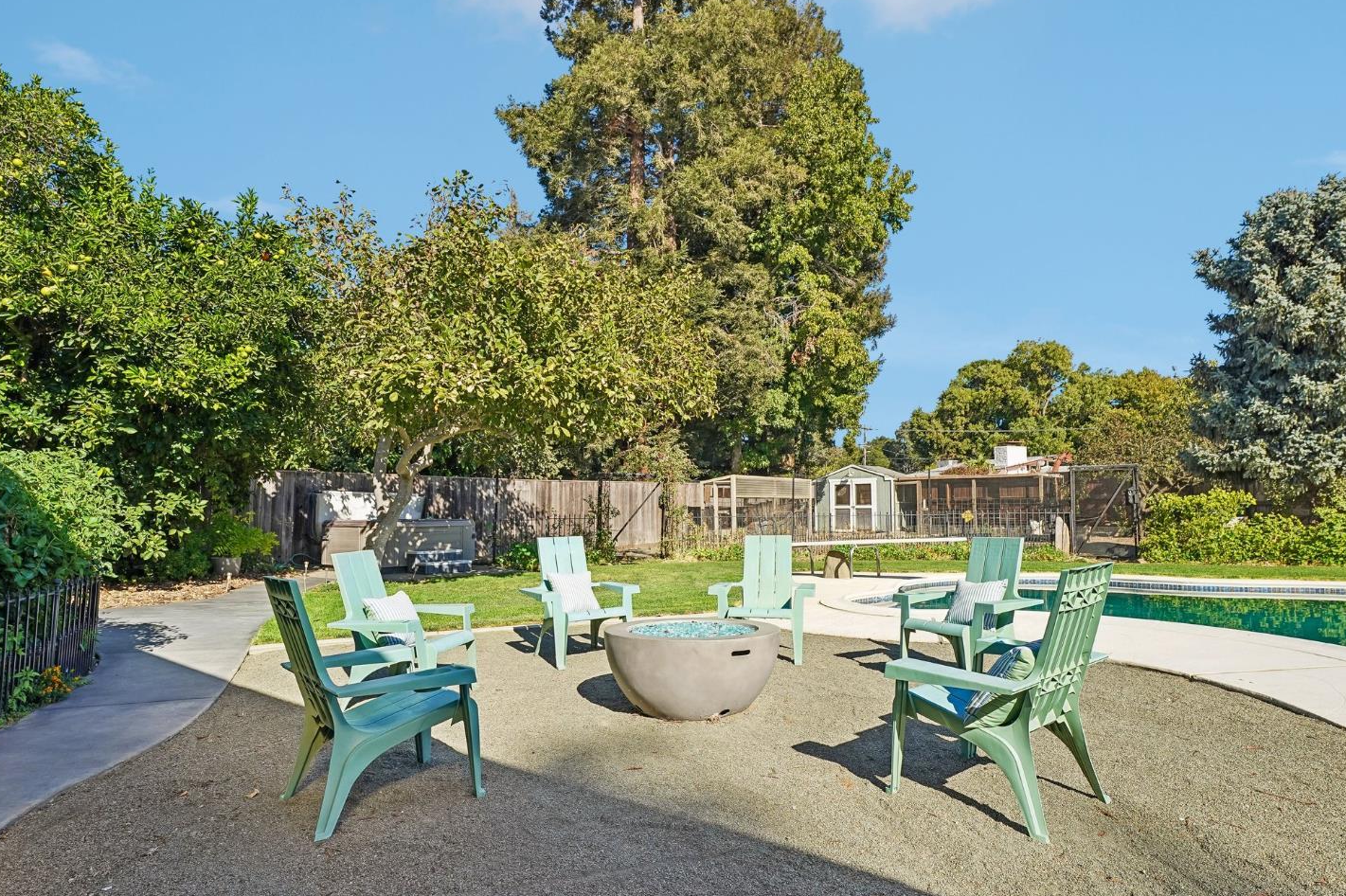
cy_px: 461
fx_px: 734
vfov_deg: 62.8
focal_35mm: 20
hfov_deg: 85.0
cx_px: 702
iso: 640
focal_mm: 18.6
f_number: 8
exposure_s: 1/800
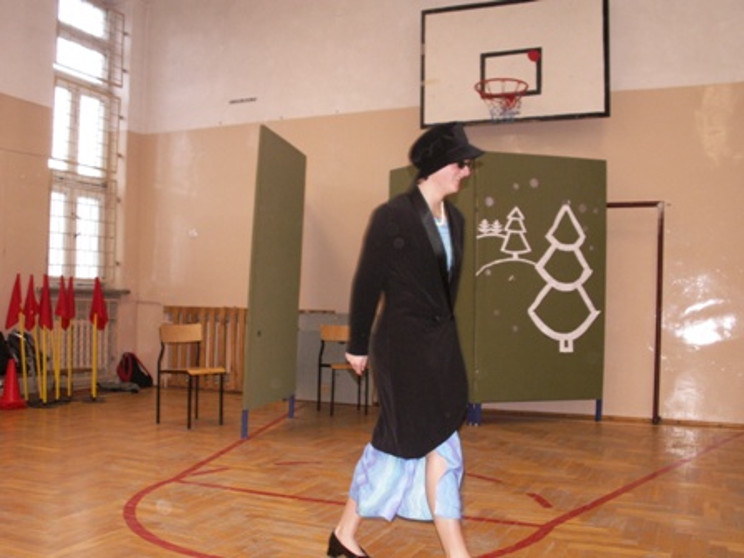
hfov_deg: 52.6
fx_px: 752
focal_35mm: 35
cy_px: 279
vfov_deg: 40.7
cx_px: 372
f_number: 2.8
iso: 160
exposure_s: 1/40
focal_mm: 5.86
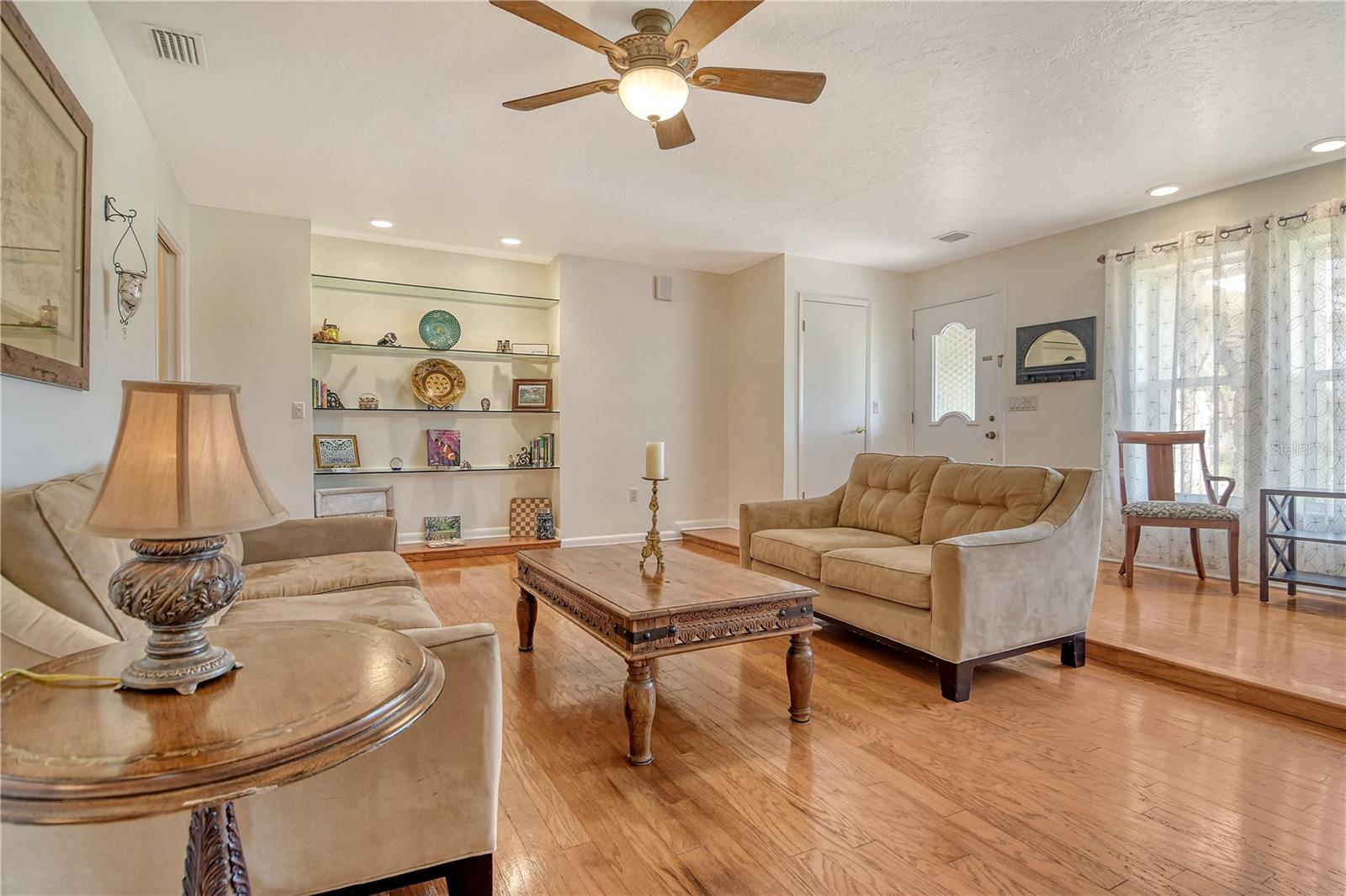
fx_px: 673
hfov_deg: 90.0
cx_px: 673
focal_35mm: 18
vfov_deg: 67.4
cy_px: 448
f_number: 7.1
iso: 640
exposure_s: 1/320
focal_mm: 12
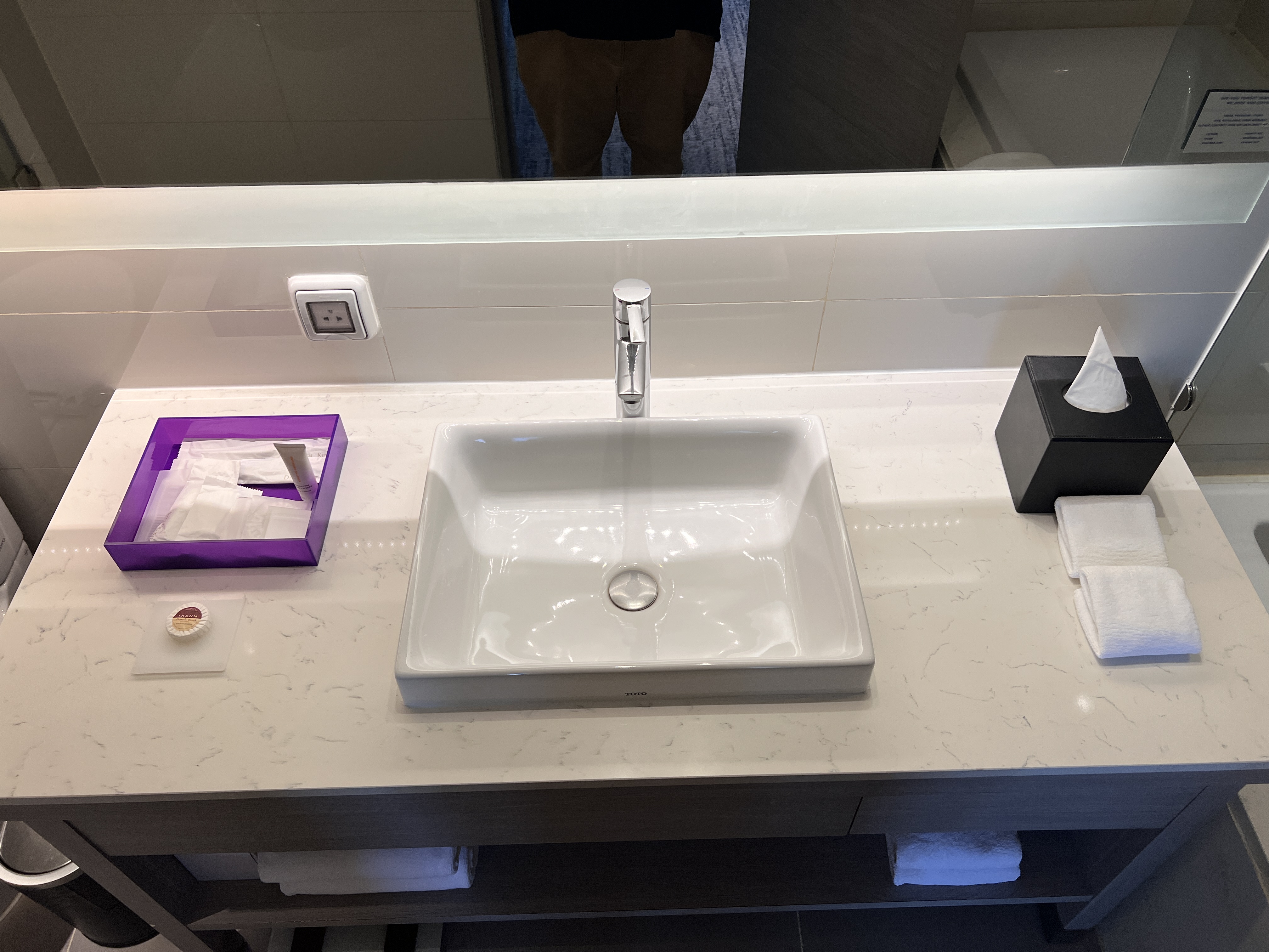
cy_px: 476
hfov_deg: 67.3
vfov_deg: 53.1
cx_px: 634
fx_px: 953
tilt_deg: -47.8
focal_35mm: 26
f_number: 1.5
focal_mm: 5.7
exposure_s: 1/121
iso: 100
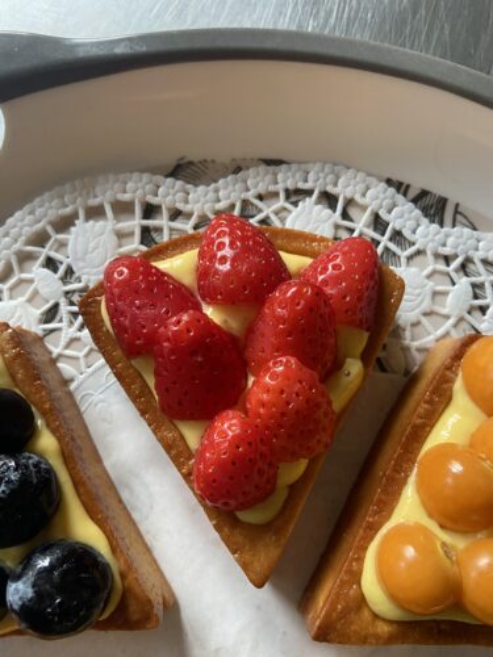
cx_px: 246
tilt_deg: -79.3
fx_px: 494
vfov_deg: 67.3
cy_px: 328
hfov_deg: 53.1
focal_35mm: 26
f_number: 1.8
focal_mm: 4.25
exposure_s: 1/60
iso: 160
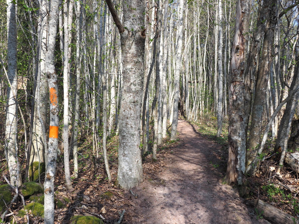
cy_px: 112
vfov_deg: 34.3
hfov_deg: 44.8
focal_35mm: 42
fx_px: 363
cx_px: 150
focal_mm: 21
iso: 200
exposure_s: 1/200
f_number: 8
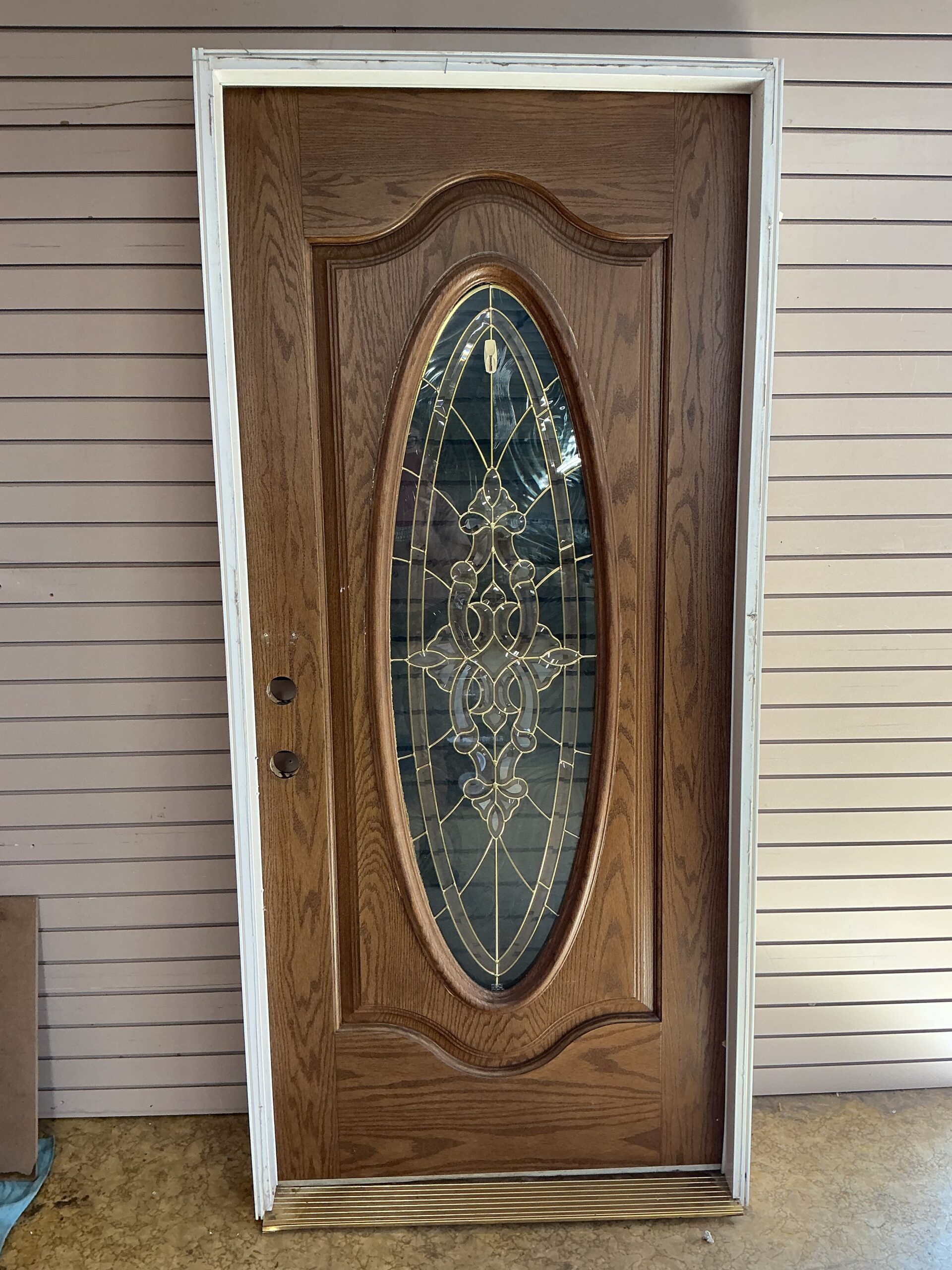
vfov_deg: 61.7
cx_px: 476
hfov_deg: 48.2
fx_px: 1063
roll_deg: +0.3
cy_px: 635
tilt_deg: -14.3
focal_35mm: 29
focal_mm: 3
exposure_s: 1/60
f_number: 1.8
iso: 64
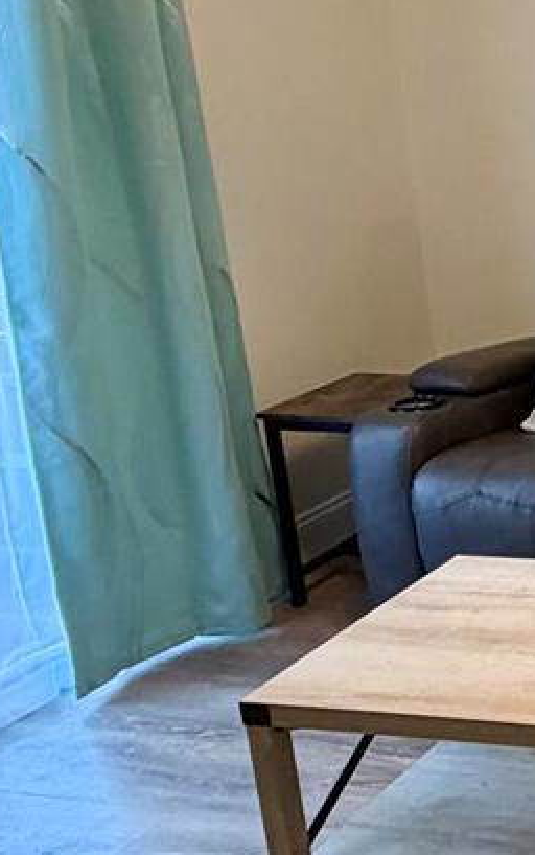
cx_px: 1080
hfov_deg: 16.7
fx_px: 1352
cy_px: 376
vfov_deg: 35.0
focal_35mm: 58
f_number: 2.2
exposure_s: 1/60
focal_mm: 2.22
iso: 250
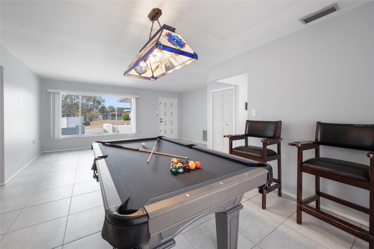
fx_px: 145
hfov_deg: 104.2
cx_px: 187
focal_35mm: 14
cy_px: 124
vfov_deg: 81.2
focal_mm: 14
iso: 250
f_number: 9
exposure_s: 1/3
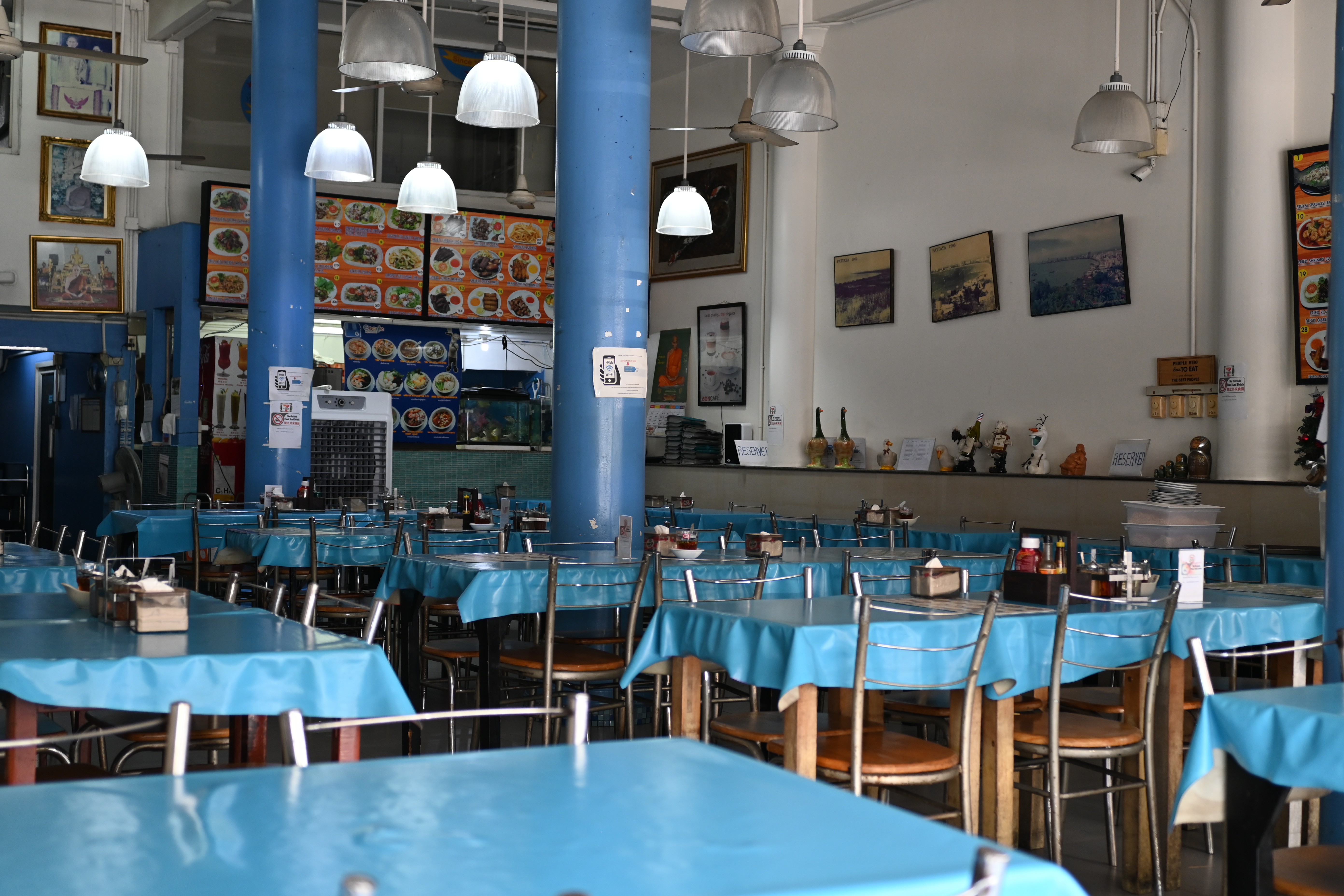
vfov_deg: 31.9
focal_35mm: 42
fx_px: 1568
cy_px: 448
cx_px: 672
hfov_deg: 46.4
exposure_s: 1/160
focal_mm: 28
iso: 400
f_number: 2.8
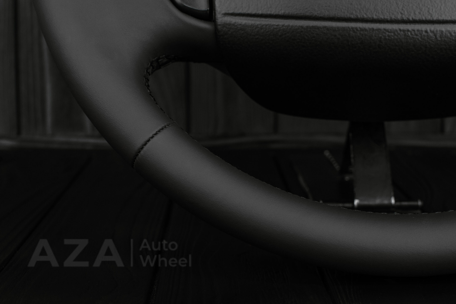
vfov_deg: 25.8
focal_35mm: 52
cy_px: 152
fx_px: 665
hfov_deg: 37.8
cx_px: 228
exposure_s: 1/125
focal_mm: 35
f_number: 6.3
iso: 500
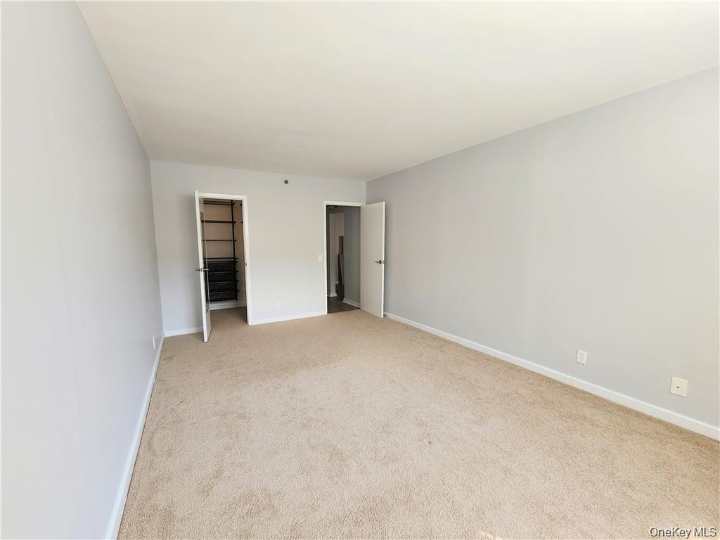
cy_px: 270
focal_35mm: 13
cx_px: 360
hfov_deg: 106.2
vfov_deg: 89.9
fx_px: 270
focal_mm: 2.2
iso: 64
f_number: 2.2
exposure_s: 1/100
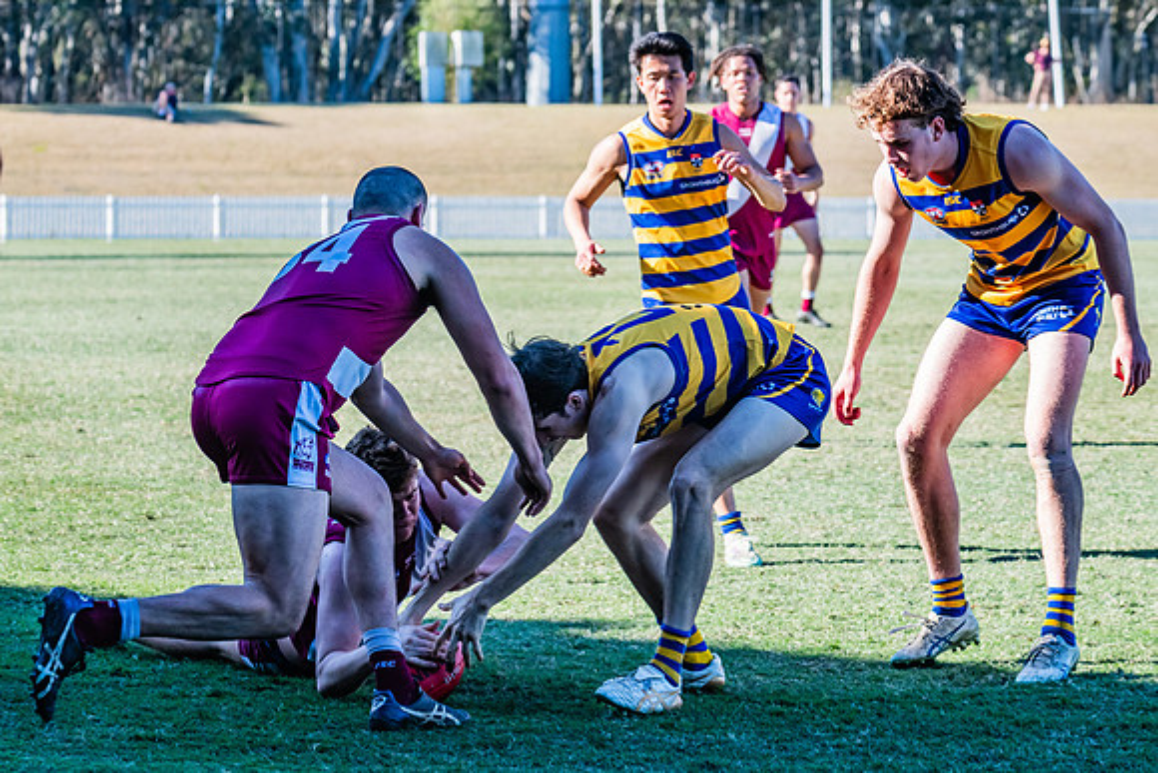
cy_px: 370
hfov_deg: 10.4
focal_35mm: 198
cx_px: 575
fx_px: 6369
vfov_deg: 6.9
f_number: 9
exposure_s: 1/640
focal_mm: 170
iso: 800
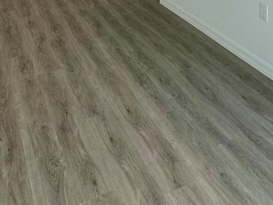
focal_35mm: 48
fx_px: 378
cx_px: 164
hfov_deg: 39.5
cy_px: -144
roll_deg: +0.7
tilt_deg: +1.6
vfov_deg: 21.9
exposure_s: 1/120
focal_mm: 2.22
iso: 50
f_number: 2.2
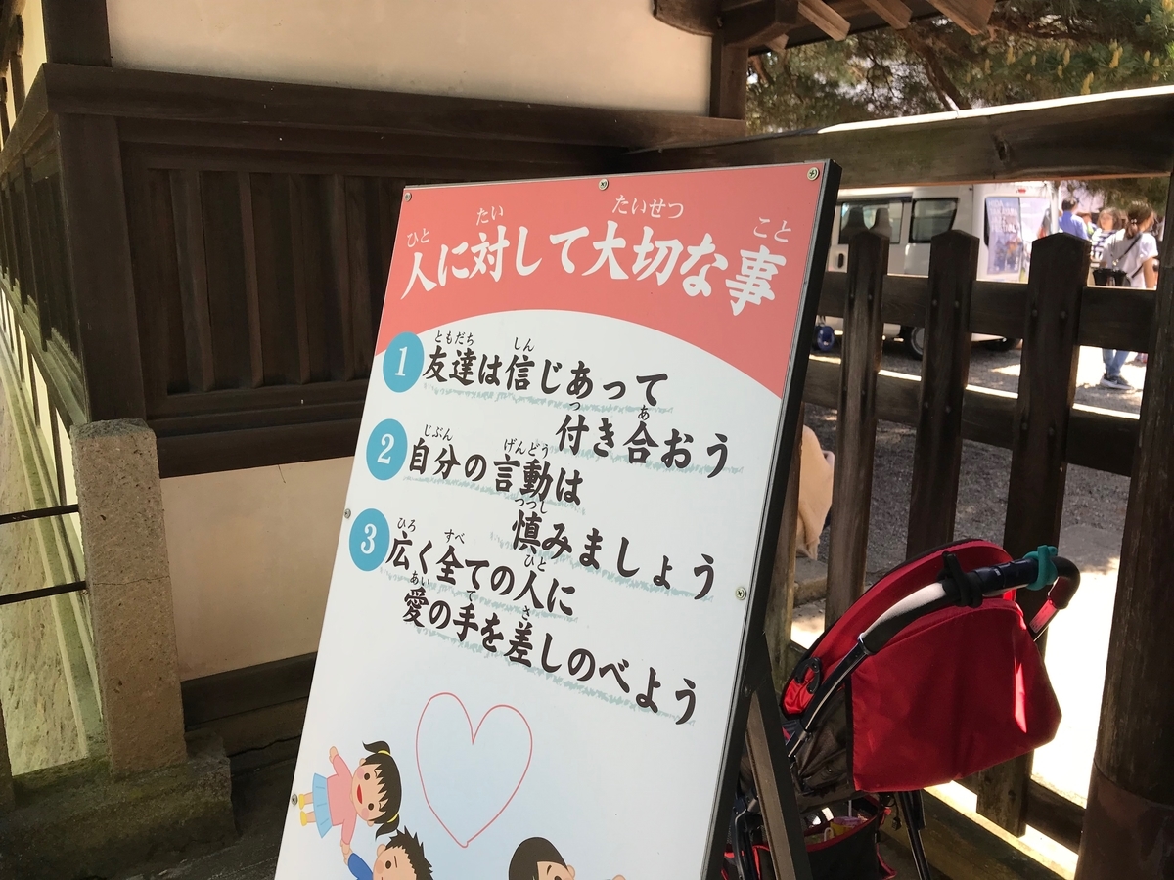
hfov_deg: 63.4
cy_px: 440
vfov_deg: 49.7
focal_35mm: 28
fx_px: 950
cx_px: 587
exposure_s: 1/319
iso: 20
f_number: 1.8
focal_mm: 3.99
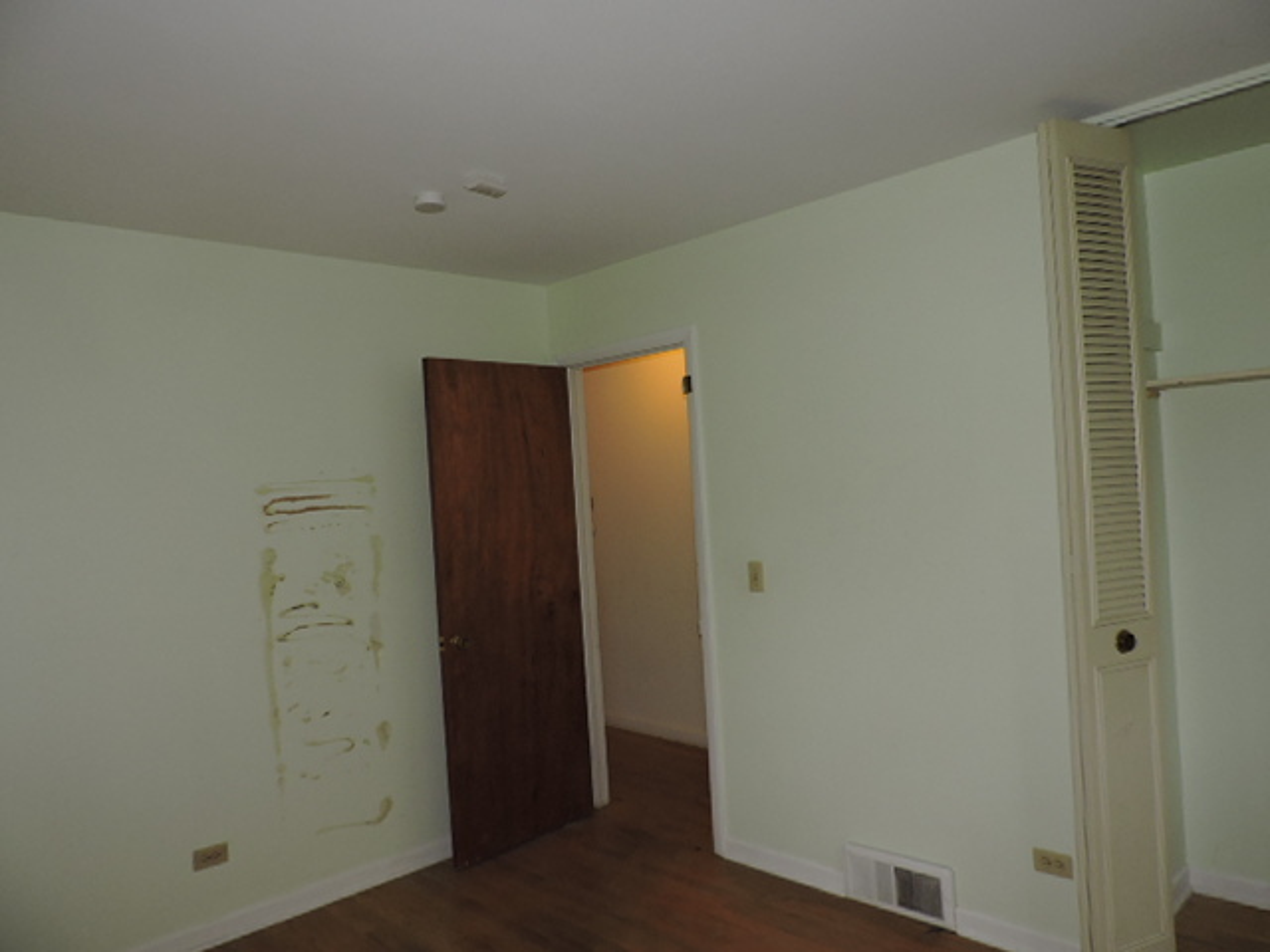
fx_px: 881
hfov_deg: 71.6
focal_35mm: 24
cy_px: 476
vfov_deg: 56.8
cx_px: 635
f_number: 3
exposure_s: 1/30
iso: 200
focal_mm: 4.3
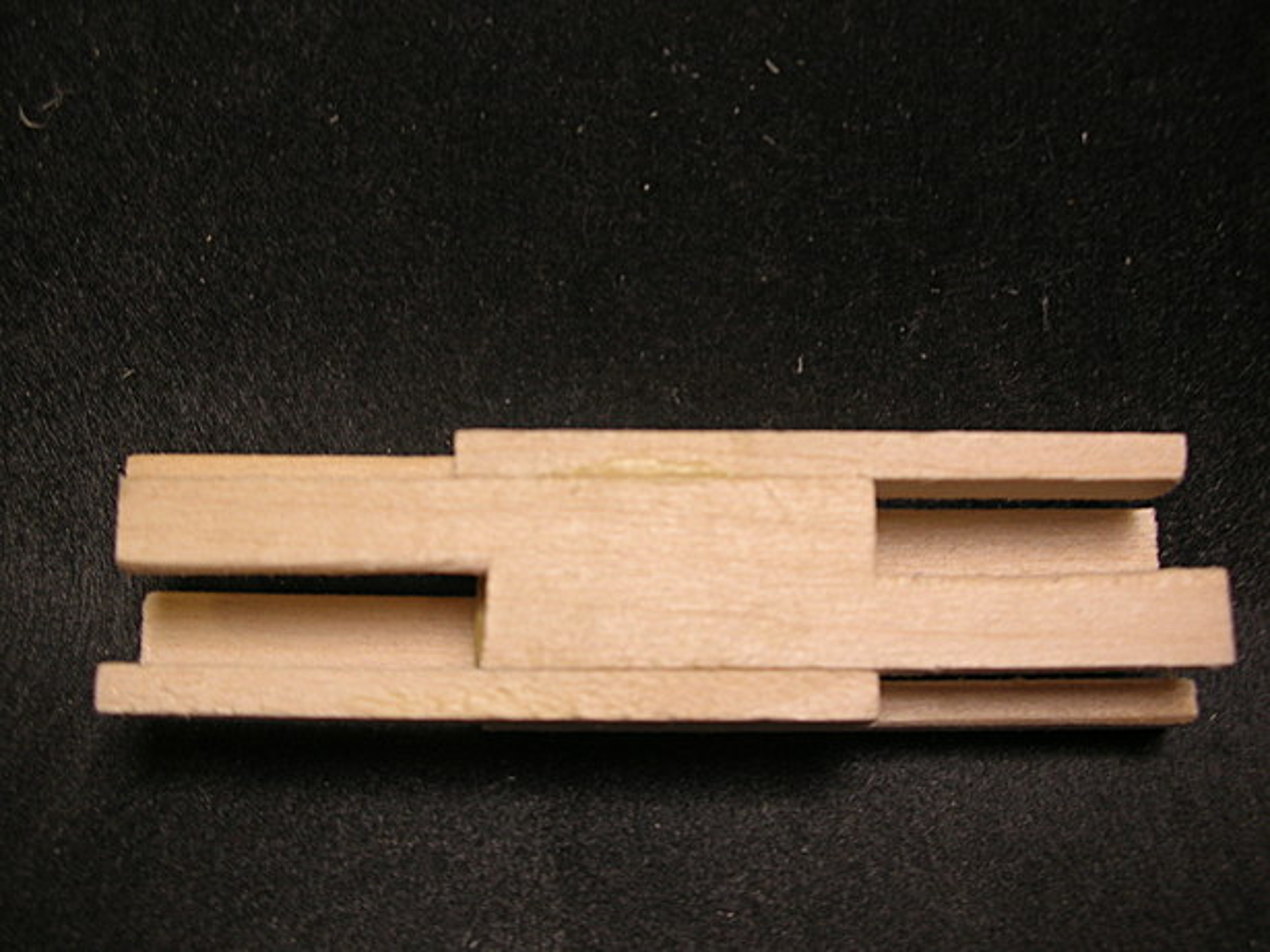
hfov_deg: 52.6
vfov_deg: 40.7
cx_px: 635
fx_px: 1284
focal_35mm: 35
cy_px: 476
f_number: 3
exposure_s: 1/26.5
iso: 50
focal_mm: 5.8
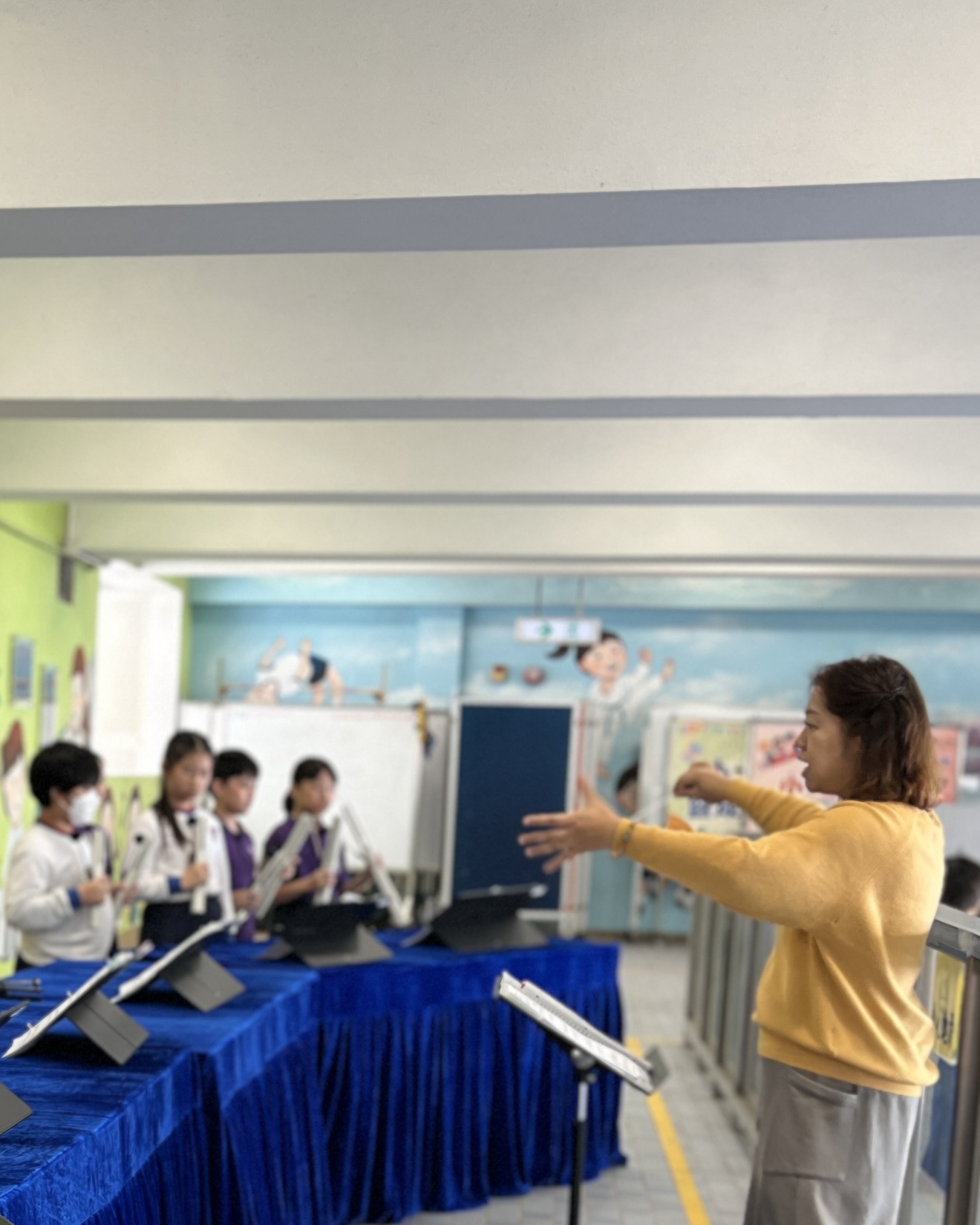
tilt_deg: -6.2
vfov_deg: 29.7
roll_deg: -2.0
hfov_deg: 23.6
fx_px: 2248
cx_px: 4
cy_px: 989
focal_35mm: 62
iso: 100
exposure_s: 1/121
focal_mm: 5.7
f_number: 1.5
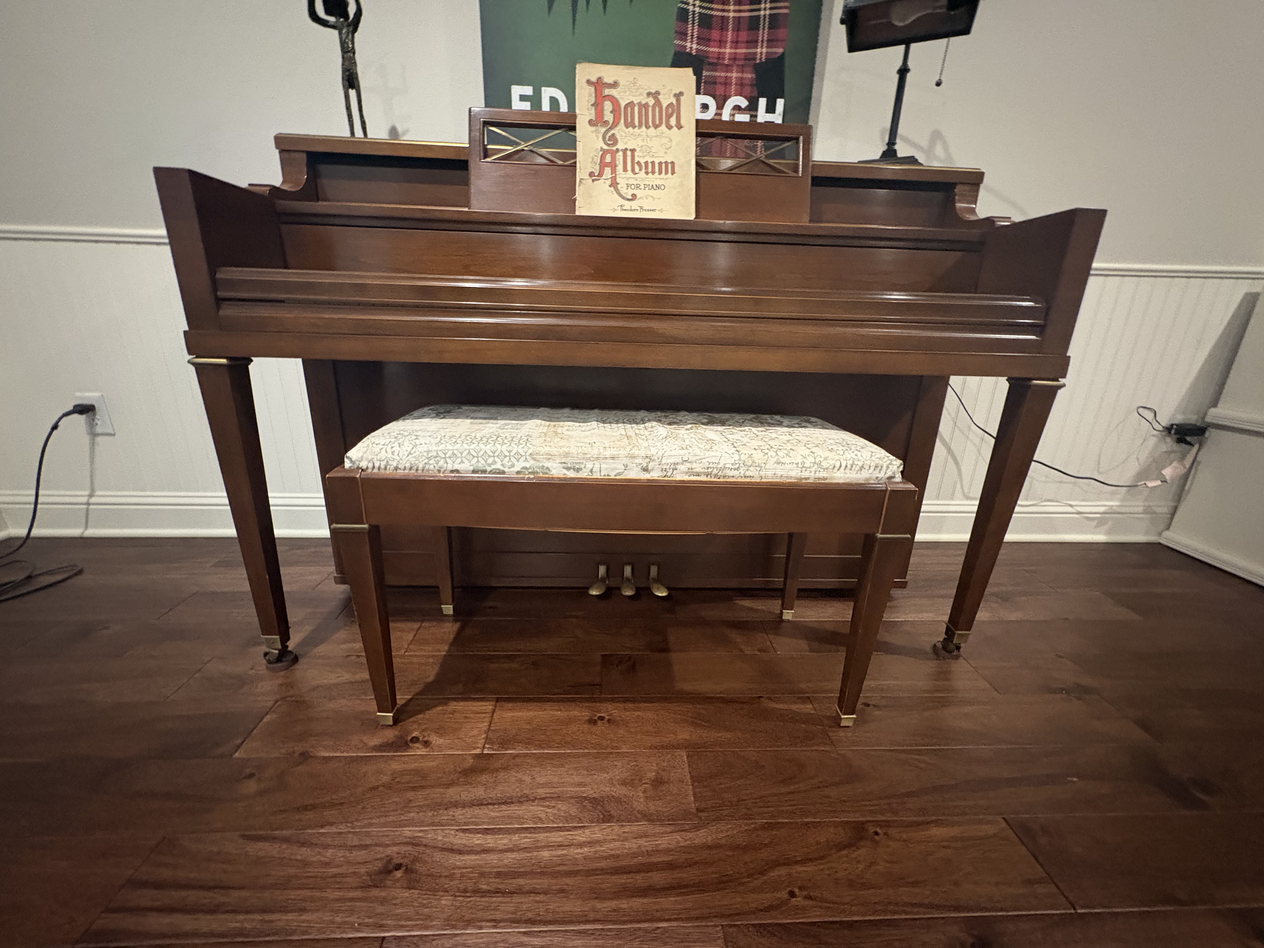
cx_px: 632
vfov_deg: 85.7
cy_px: 474
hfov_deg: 102.1
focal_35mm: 14
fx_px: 511
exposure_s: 1/30
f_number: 2.2
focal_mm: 2.22
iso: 800
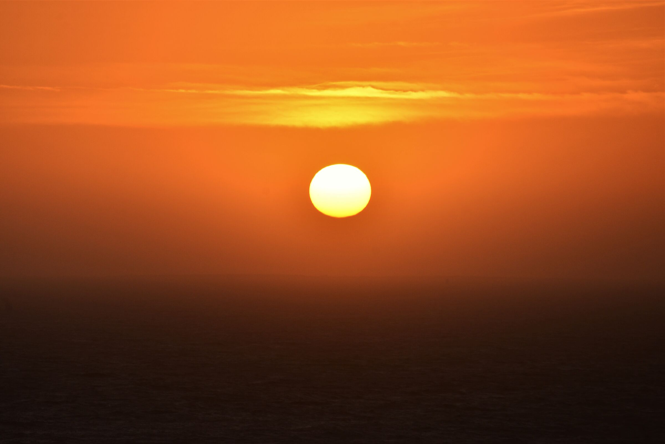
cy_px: 222
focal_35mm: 300
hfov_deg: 6.9
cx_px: 332
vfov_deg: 4.6
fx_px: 5543
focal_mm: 300
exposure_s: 1/1600
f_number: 7.1
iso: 320
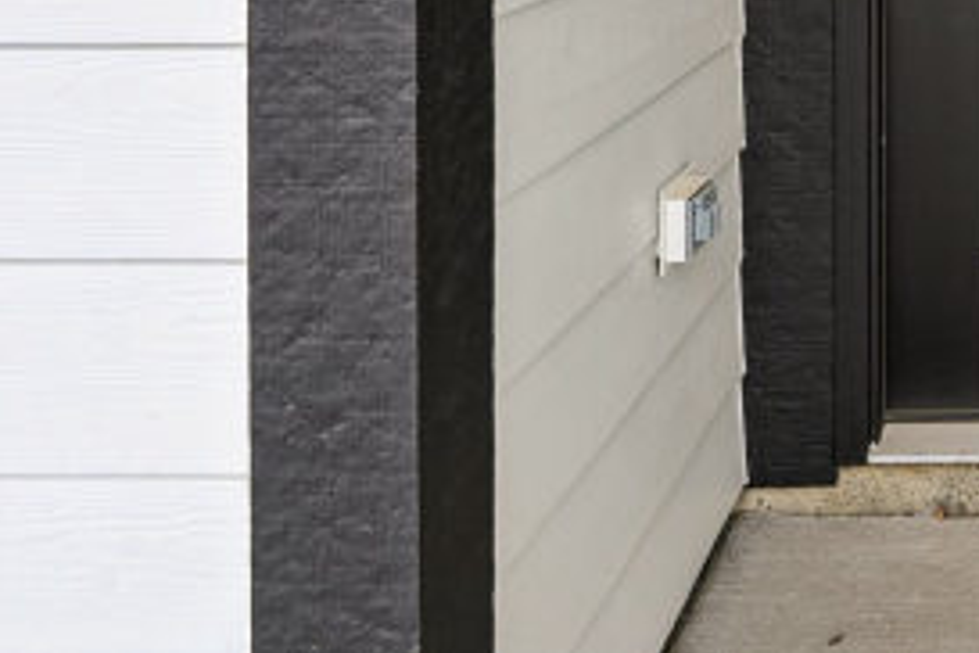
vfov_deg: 21.8
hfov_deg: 31.2
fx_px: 1496
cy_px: -233
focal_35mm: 55
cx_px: 1140
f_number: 8
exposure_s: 1/50
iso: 100
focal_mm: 20
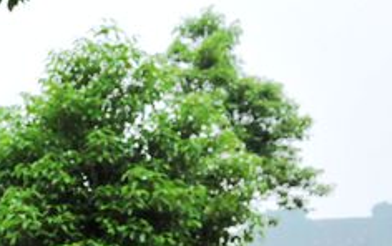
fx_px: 1262
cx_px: -198
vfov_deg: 10.7
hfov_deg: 16.1
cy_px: 365
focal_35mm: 118
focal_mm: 36
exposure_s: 1/2500
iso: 6400
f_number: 9
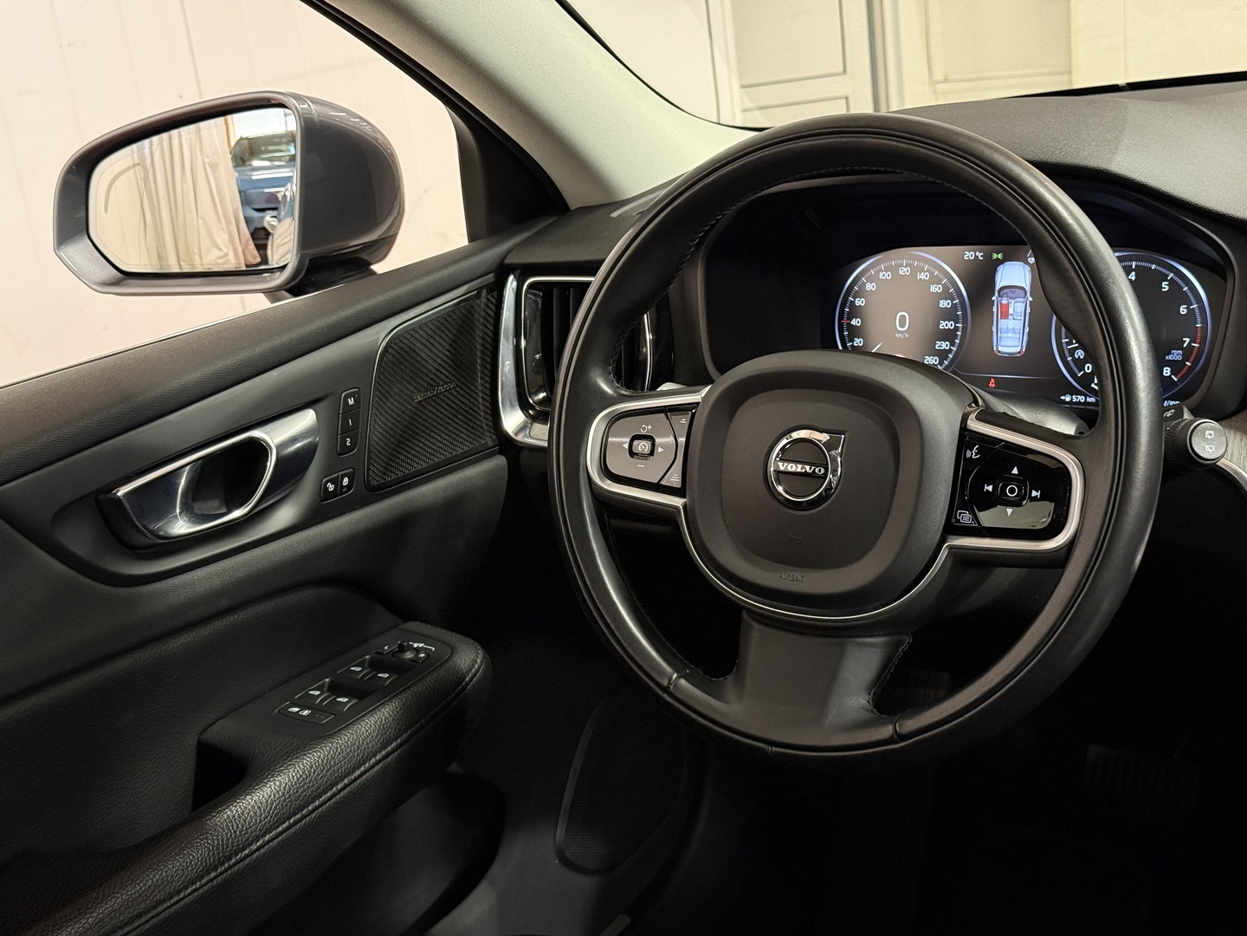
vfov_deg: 30.3
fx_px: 1729
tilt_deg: -17.4
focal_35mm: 48
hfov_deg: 39.7
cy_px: 468
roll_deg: +7.3
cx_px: 624
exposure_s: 1/35
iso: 400
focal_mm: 6.76
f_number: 1.78
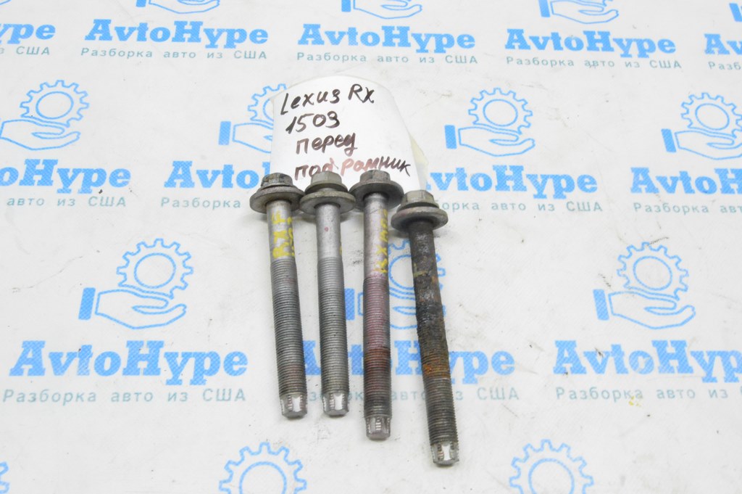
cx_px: 371
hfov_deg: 53.2
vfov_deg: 36.8
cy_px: 247
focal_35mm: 36
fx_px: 741
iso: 6400
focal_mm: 24
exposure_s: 1/15
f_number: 20
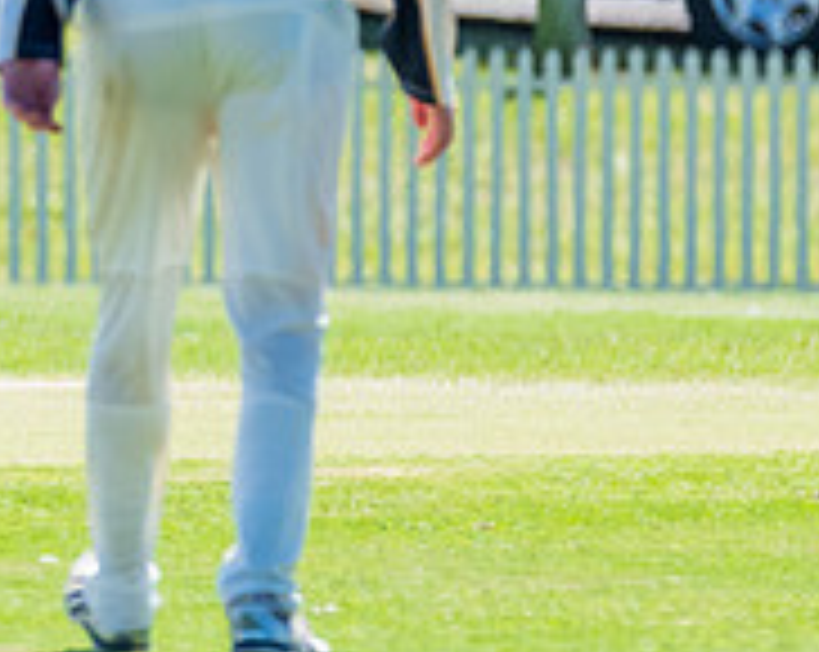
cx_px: -664
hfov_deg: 1.2
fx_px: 40124
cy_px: -33
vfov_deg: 0.9
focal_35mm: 1658
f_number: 6.3
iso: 640
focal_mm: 400
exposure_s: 1/2500
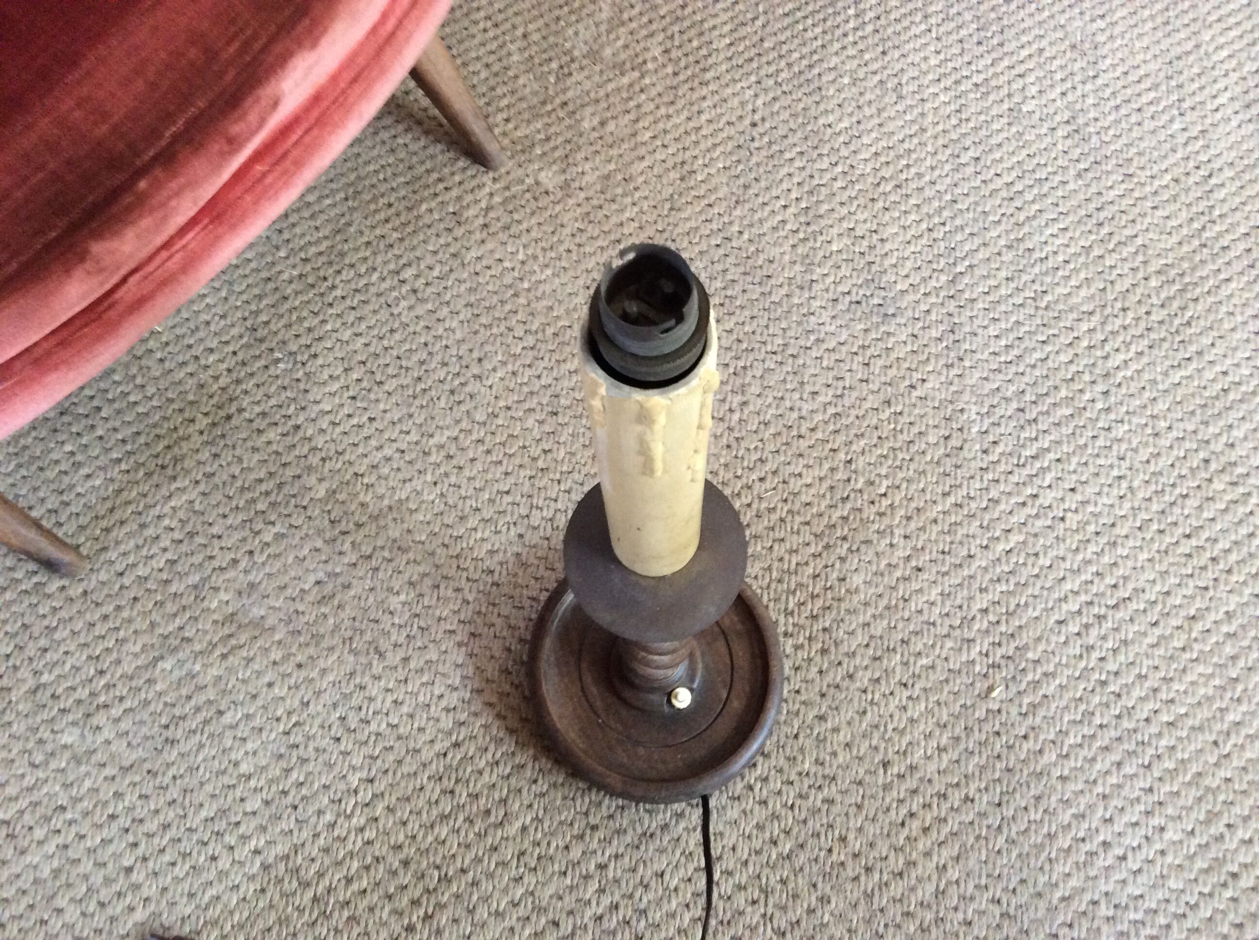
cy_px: 470
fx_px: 1162
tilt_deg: -67.3
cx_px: 630
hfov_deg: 56.9
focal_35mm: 32
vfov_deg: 44.1
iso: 200
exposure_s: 1/25
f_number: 2.4
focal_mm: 3.3
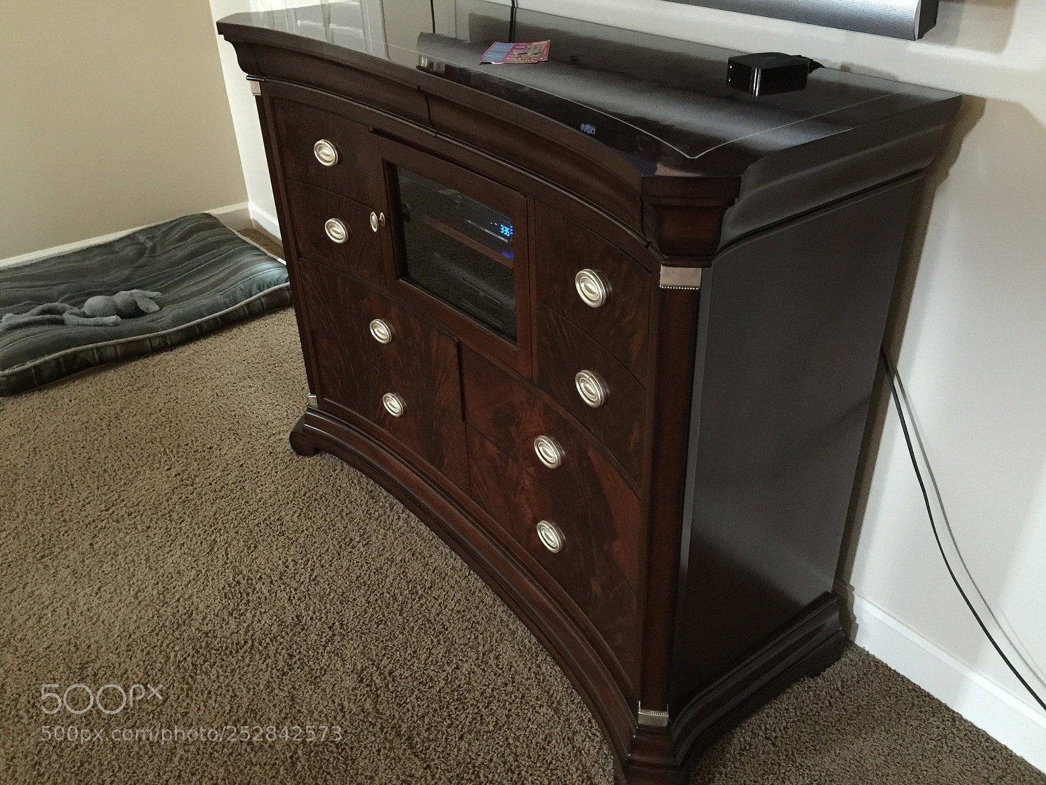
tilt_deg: -31.7
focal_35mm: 29
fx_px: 876
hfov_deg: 61.7
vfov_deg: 48.2
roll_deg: +1.9
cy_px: 392
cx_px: 523
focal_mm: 4.15
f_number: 2.2
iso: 160
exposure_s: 1/4
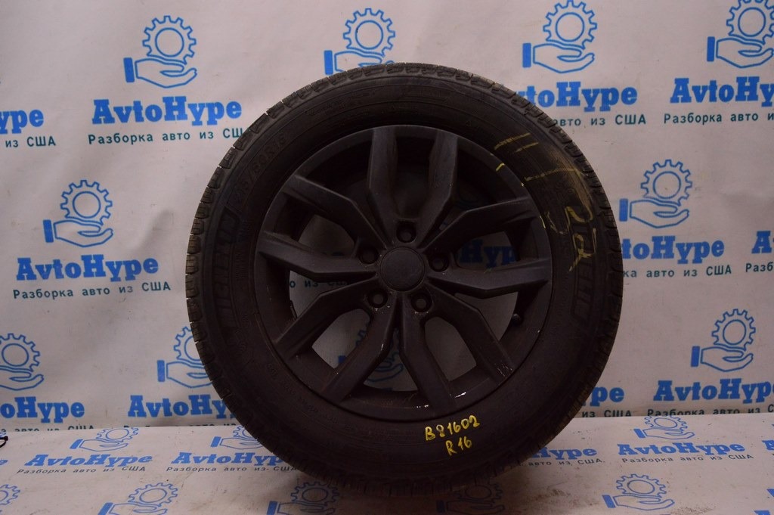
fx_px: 709
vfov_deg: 39.9
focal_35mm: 33
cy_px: 258
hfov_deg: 57.3
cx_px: 387
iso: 1600
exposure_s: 1/400
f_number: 4
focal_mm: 22
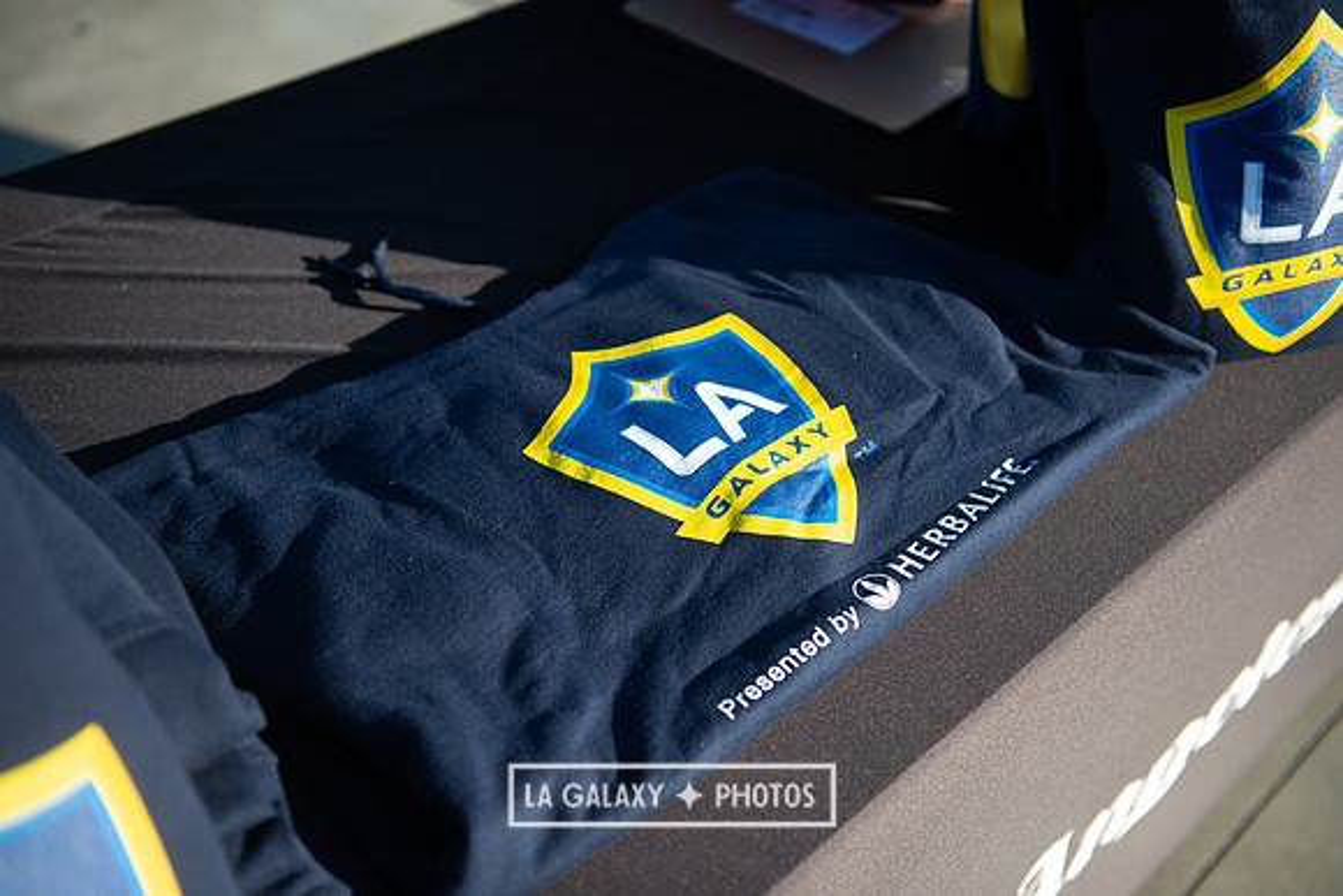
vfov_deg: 30.5
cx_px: 672
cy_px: 448
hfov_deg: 44.5
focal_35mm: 44
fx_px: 1642
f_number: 2.8
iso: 200
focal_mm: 44
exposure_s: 1/1600
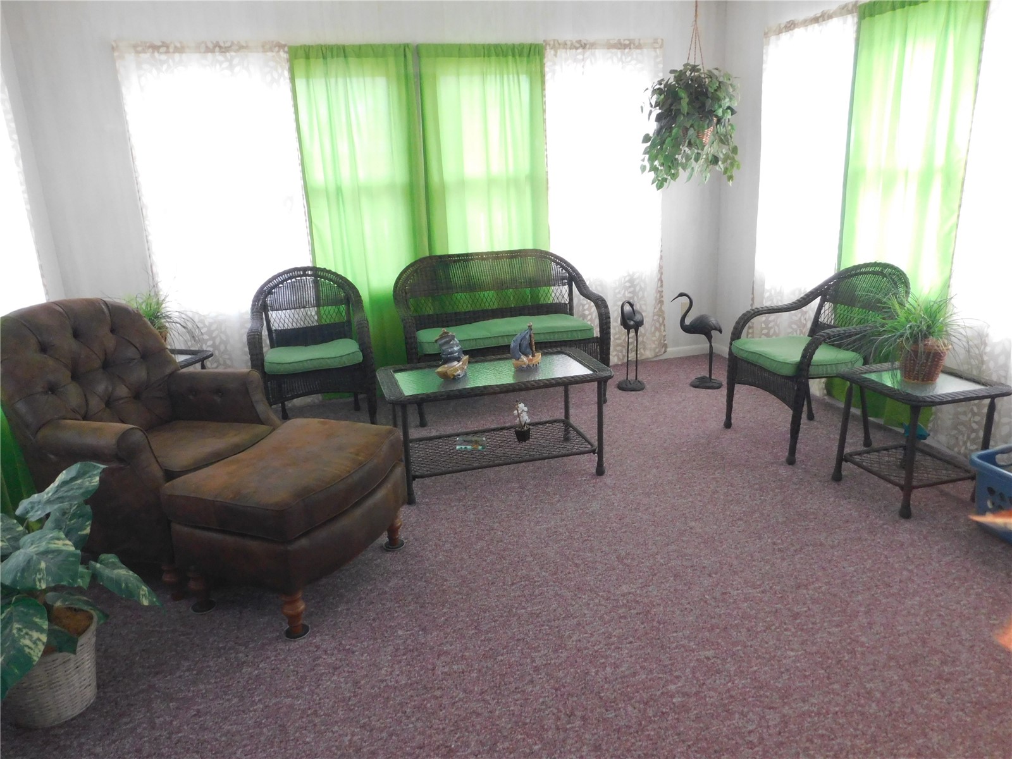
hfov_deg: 69.4
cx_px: 506
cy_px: 380
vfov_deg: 54.9
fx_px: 731
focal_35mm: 25
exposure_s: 1/20
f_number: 3.1
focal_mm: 4.5
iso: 400
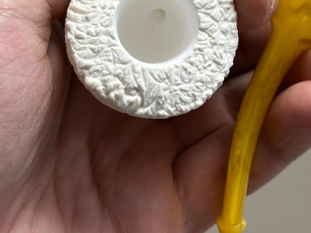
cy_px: 31
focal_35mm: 105
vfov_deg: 14.0
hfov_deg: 18.6
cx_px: 242
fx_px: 944
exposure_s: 1/100
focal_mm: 6.86
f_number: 1.78
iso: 80
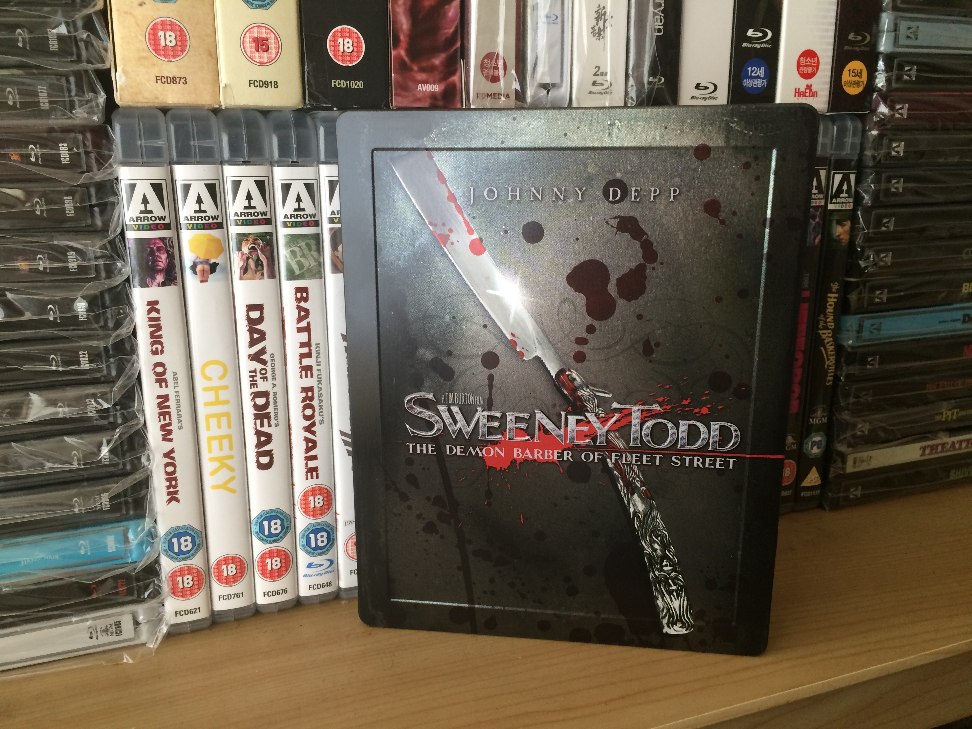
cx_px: 486
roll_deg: -0.3
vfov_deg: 48.2
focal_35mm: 29
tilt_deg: -13.5
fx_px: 814
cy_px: 364
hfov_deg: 61.7
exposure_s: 1/30
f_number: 2.2
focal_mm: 4.15
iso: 80
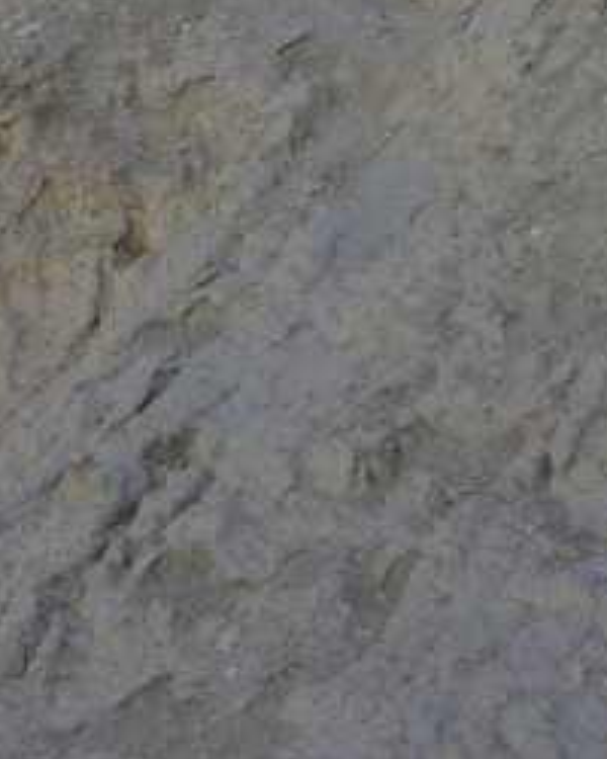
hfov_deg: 5.8
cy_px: -373
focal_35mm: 264
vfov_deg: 7.2
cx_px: -76
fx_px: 5928
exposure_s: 1/262
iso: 50
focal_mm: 22.3
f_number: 5
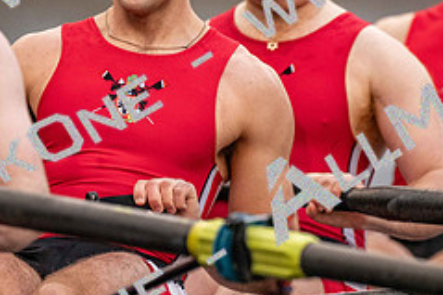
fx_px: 17916
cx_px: 108
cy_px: 70
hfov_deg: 1.4
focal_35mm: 1457
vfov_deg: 0.9
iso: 2800
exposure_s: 1/2500
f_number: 4
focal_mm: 600
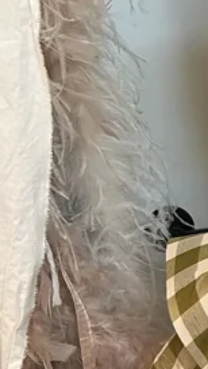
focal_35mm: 106
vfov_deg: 20.2
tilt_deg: -9.7
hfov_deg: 10.2
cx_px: 465
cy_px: 211
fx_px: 1040
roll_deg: +5.4
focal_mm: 5.7
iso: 125
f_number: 1.5
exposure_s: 1/60
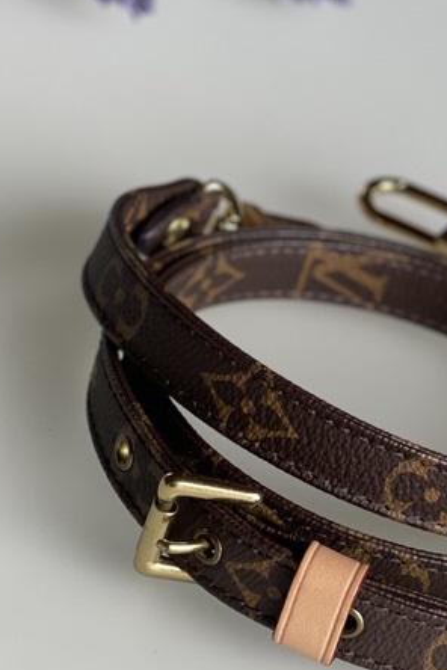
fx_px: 2514
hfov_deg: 10.1
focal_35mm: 135
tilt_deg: -33.1
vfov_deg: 15.2
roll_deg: -20.4
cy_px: 382
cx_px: 389
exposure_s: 1/121
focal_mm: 7.5
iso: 100
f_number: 2.2
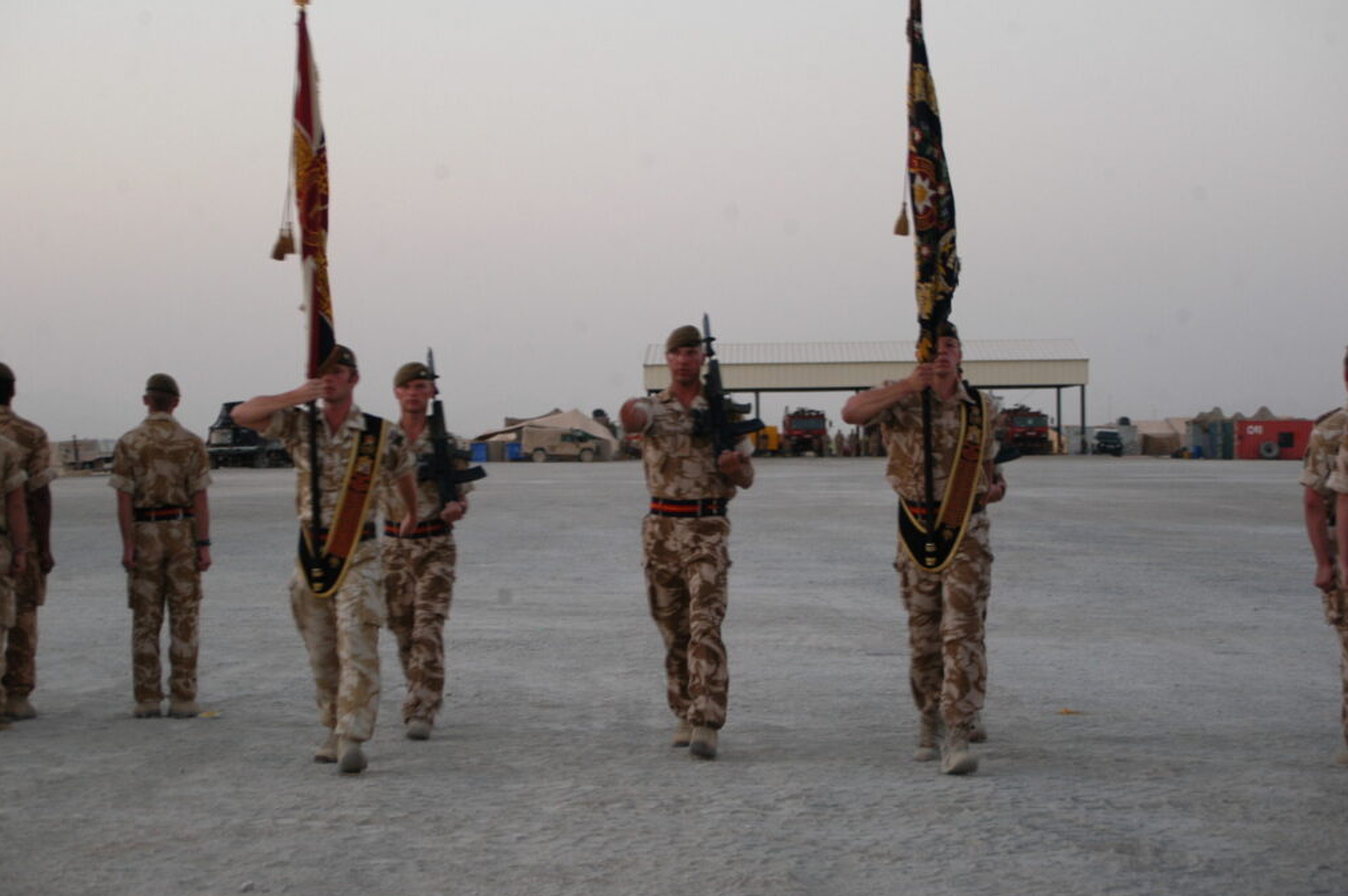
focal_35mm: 89
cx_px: 647
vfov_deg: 15.3
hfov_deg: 22.9
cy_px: 411
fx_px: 3329
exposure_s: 1/40
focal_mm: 50
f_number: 5.6
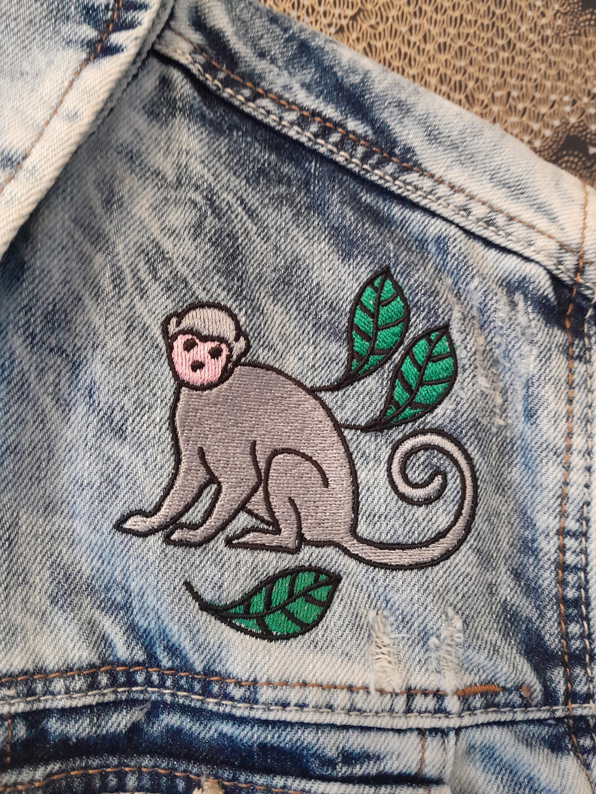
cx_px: 298
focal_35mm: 26
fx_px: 597
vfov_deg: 67.3
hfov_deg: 53.1
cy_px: 397
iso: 640
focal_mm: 3.98
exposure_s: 1/25
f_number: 1.8
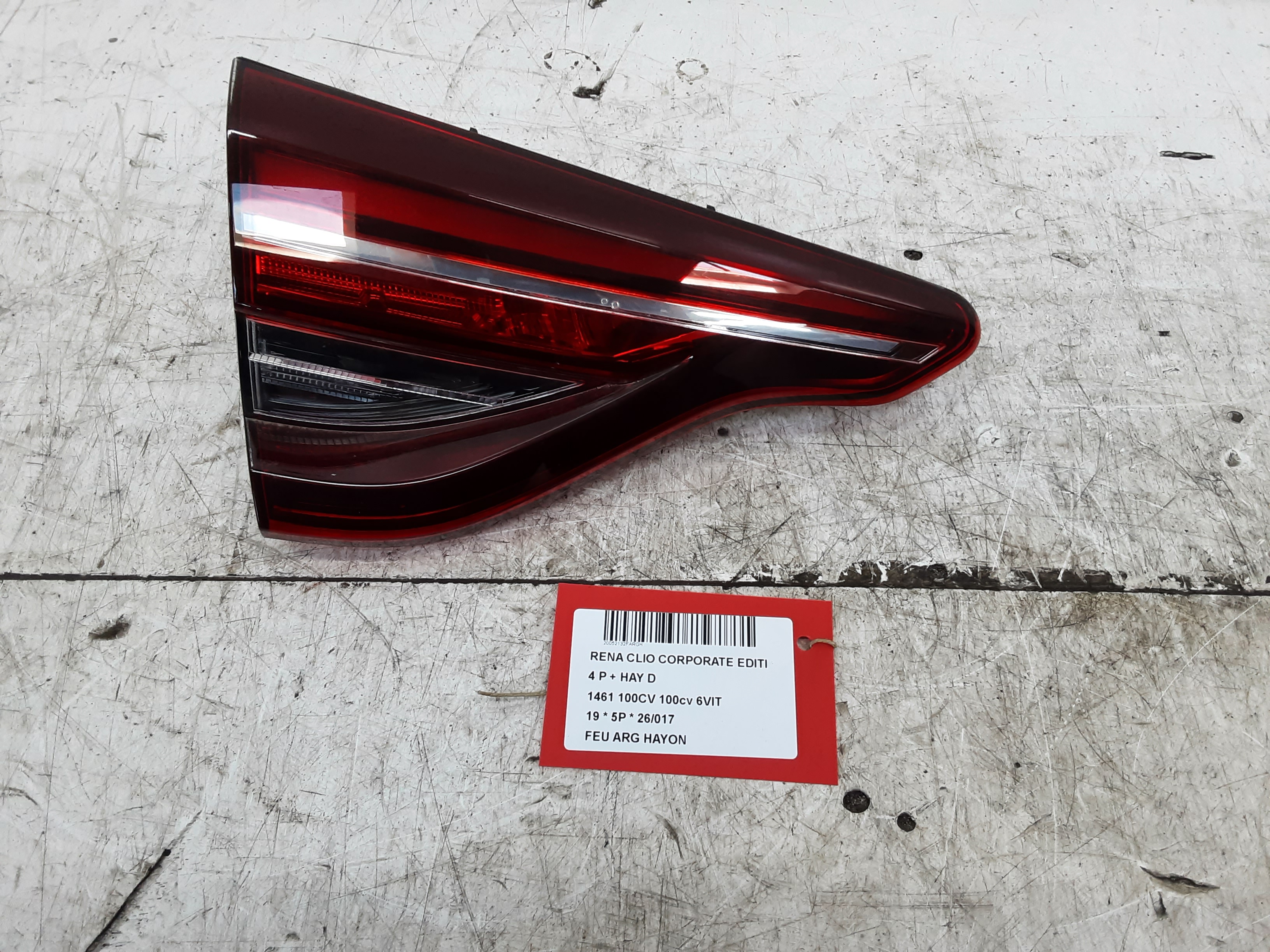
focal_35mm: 27
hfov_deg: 65.3
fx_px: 991
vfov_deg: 51.4
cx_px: 635
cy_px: 476
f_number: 1.9
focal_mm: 2.91
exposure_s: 1/50
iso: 100
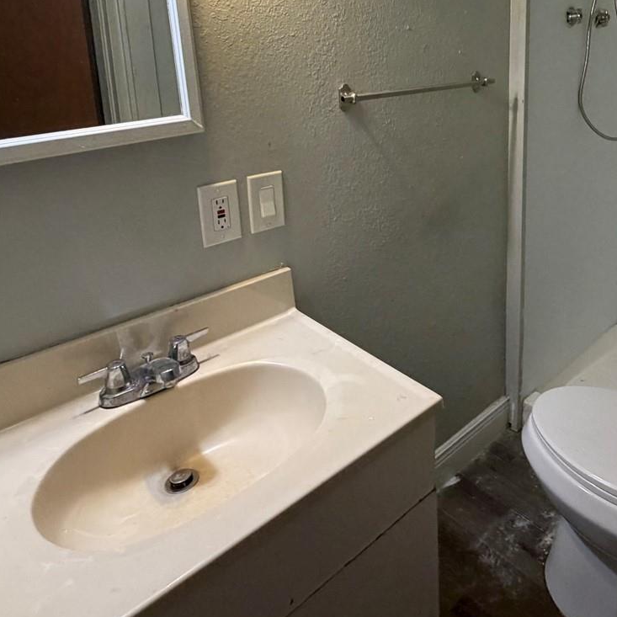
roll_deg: +2.9
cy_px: 151
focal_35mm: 27
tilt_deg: -13.0
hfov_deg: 56.6
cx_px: 449
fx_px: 544
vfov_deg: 56.0
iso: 400
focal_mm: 2.22
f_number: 2.2
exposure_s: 1/60
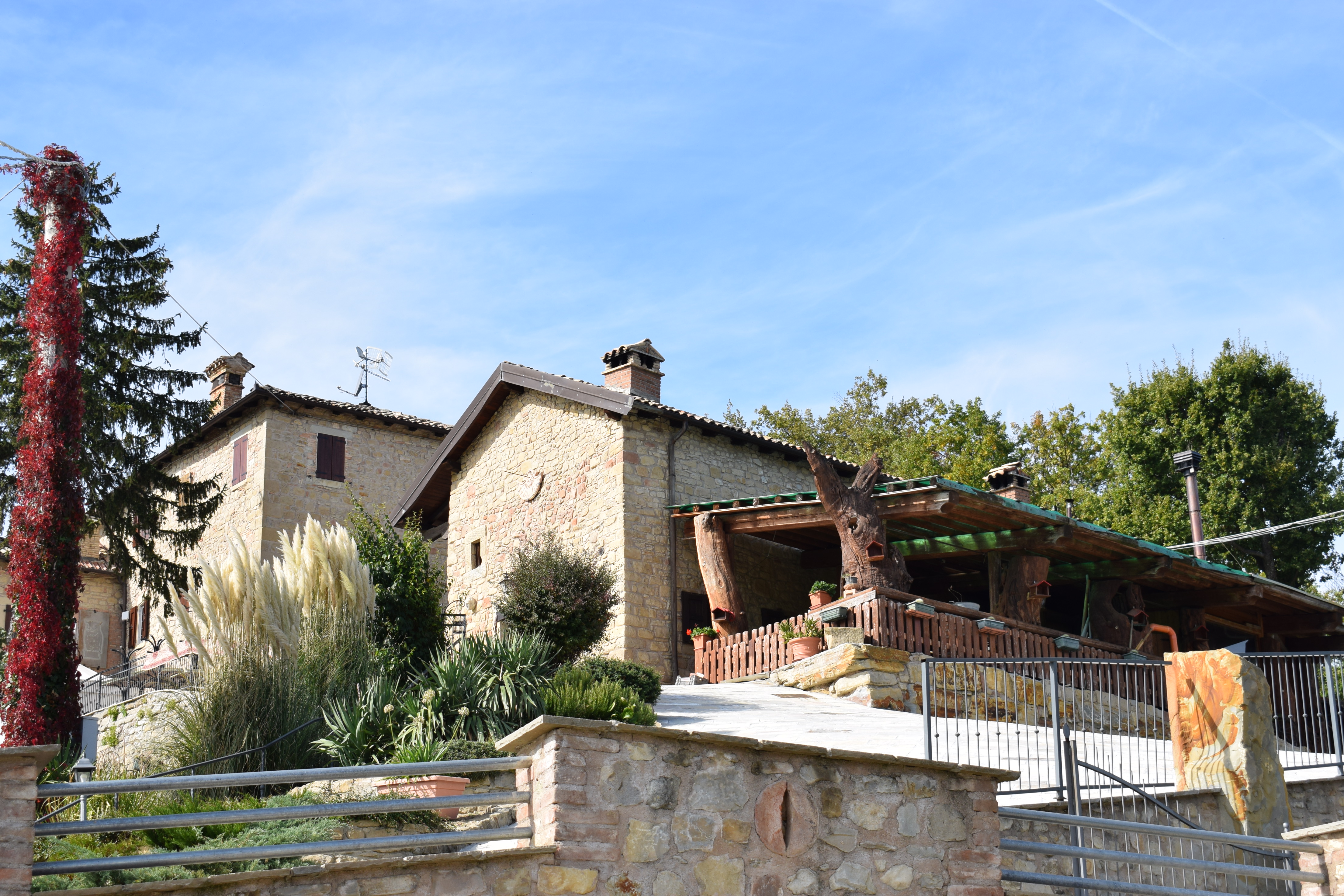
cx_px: 664
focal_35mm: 58
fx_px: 2165
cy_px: 452
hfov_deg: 34.5
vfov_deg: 23.4
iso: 200
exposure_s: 1/400
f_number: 10
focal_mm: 38
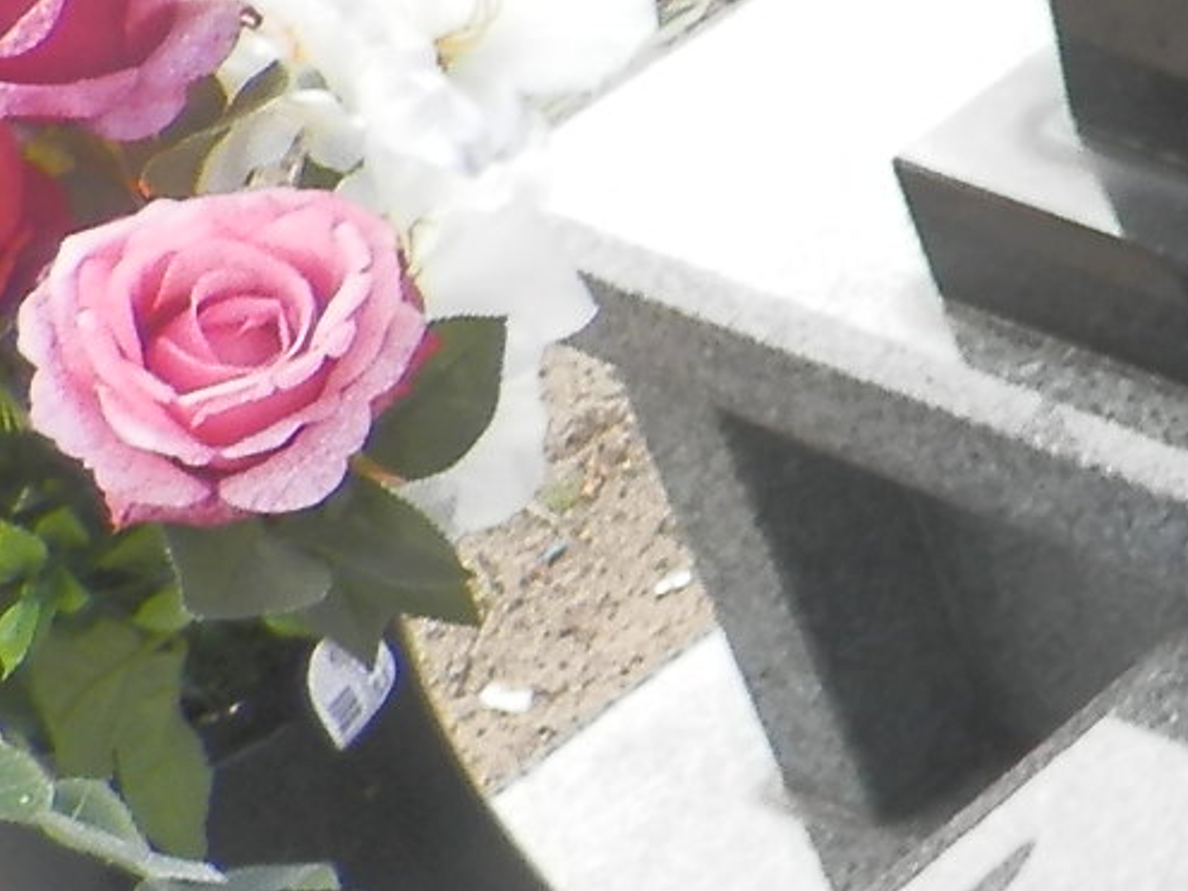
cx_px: 2948
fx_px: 4427
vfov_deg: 11.5
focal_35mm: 129
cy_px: 441
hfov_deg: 12.0
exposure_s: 1/60
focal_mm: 4.5
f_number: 3.1
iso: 80
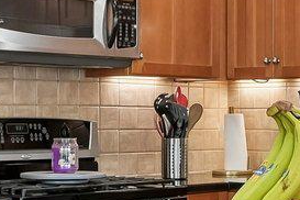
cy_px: 137
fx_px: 875
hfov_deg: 18.3
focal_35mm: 105
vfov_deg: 13.0
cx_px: 371
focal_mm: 14
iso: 400
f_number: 11
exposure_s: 1/8
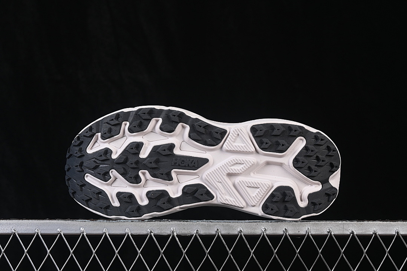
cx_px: 204
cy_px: 136
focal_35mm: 75
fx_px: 848
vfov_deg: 18.2
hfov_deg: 27.0
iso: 160
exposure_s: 1/80
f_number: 8
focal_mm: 50
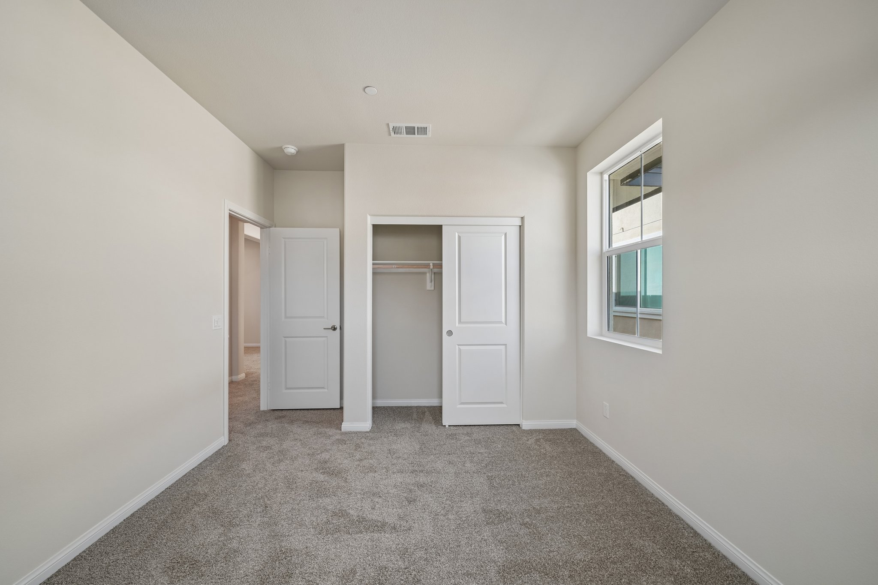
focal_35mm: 12
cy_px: 292
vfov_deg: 90.0
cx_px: 439
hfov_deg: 112.6
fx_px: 293
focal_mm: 12
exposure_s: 1/30
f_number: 8
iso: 320
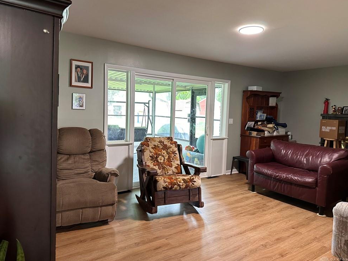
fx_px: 251
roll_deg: -2.4
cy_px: 129
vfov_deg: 54.9
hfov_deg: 69.4
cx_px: 174
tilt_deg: -4.1
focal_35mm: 25
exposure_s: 1/60
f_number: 1.78
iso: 320
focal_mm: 6.86
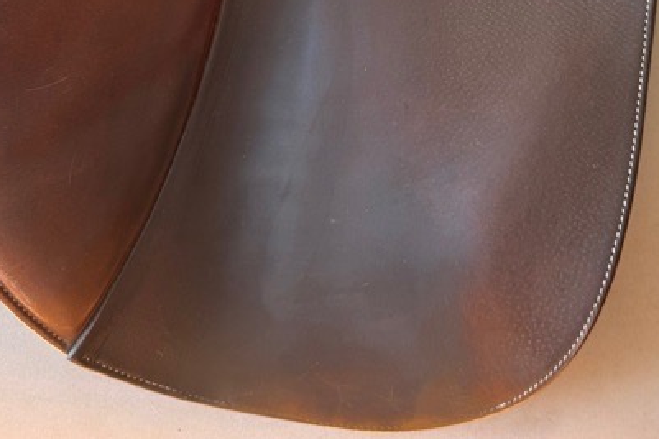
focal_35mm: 56
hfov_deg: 35.1
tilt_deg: -23.9
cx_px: 470
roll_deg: -0.6
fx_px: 1025
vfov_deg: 22.3
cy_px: -85
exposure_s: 1/121
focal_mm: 6.76
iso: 100
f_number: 1.78
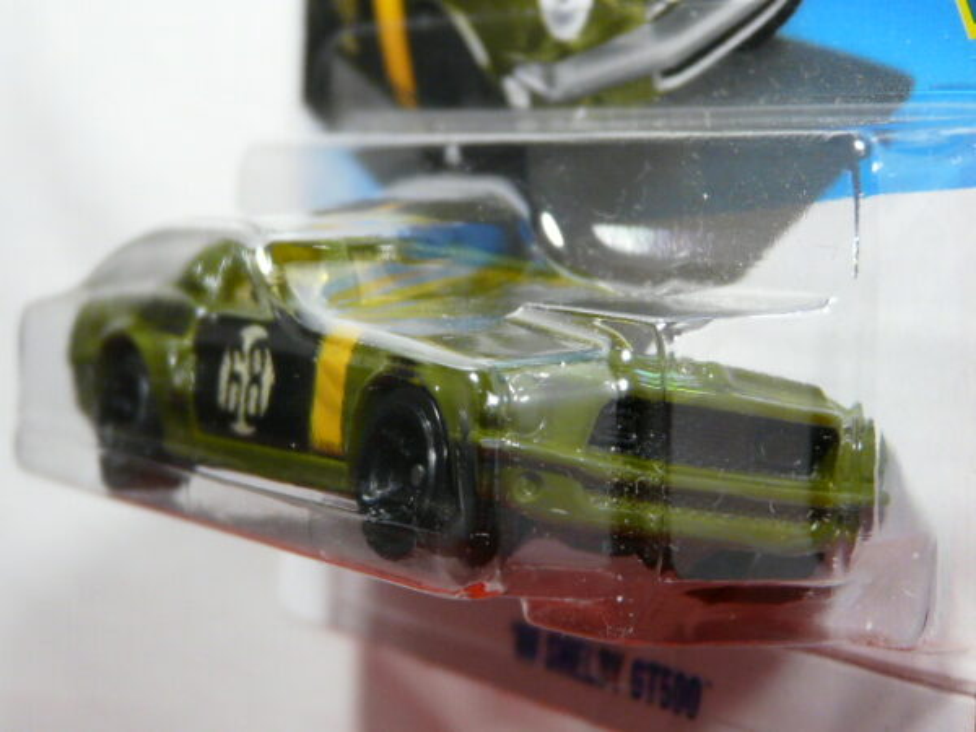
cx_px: 488
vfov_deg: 15.2
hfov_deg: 20.2
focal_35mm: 97
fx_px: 2735
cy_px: 366
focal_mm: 10
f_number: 3.2
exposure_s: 1/50
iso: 160
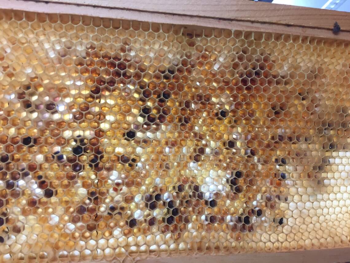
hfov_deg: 61.7
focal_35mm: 29
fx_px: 293
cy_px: 132
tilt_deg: +13.7
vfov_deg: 48.2
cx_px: 175
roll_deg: +1.8
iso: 32
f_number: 2.2
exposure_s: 1/40
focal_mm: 4.15
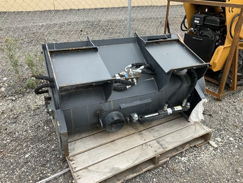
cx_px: 122
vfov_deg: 48.2
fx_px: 204
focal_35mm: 29
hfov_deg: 61.7
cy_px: 92
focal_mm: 3
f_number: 1.8
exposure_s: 1/151
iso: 20
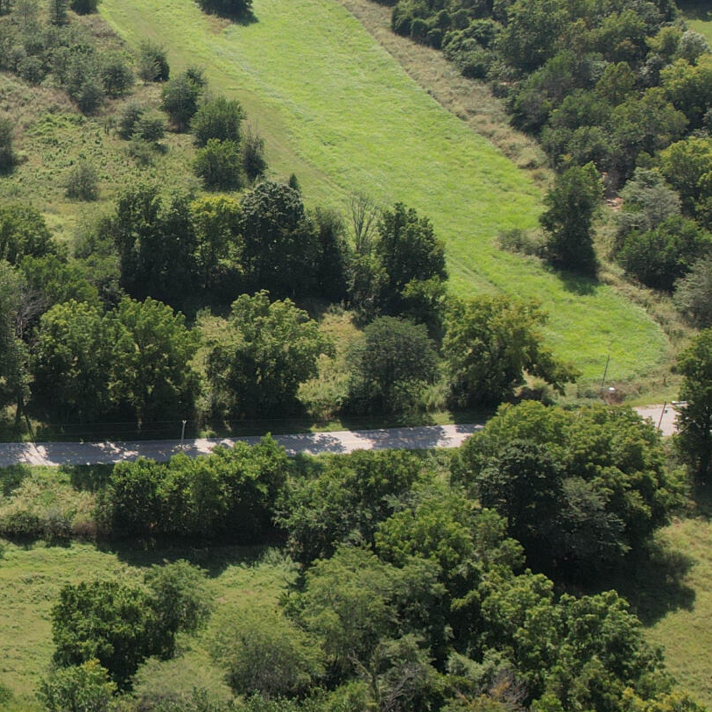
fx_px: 1606
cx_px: -163
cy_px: 331
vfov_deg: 25.0
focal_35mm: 69
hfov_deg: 22.8
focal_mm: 8.38
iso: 130
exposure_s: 1/500
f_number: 2.8
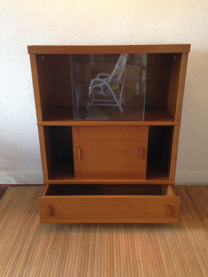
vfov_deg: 55.4
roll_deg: +0.9
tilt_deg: -18.9
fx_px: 264
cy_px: 138
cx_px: 104
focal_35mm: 33
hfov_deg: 42.9
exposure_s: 1/20
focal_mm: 4.12
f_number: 2.4
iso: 160
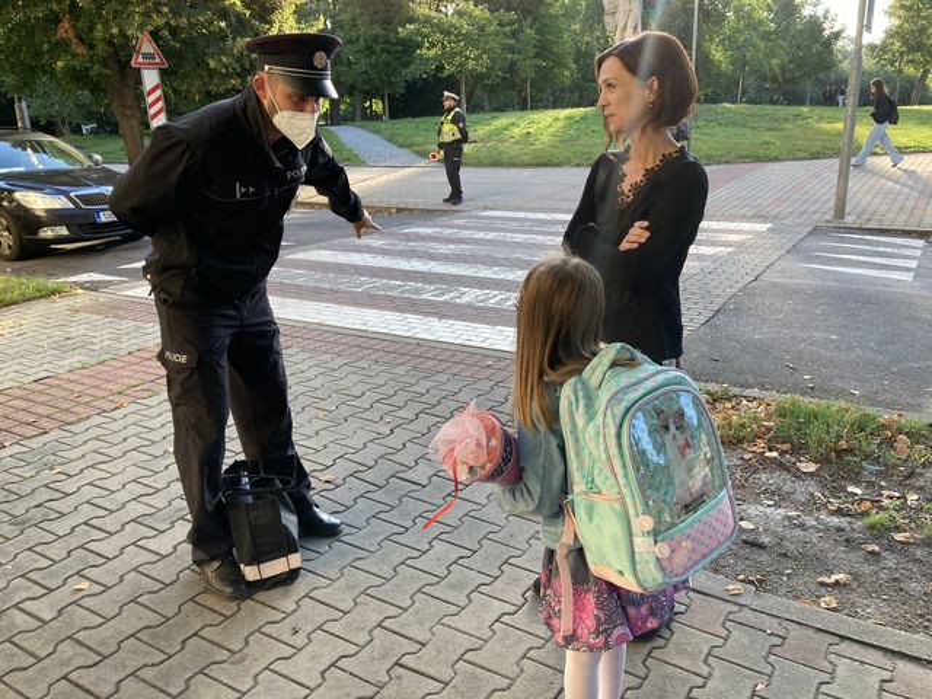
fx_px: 754
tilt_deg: -16.3
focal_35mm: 28
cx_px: 466
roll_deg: +1.4
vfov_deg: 49.7
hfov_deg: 63.4
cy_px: 350
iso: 25
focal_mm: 3.99
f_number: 1.8
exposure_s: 1/121
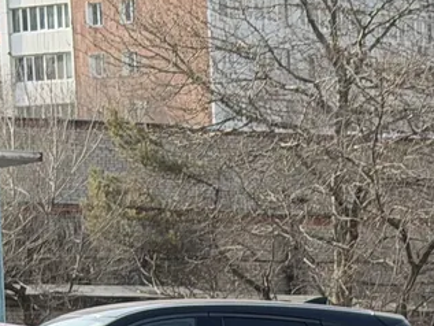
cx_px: 834
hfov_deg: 8.9
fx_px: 2659
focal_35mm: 212
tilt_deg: -7.3
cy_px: 656
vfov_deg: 6.8
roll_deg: +0.6
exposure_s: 1/1429
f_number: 1.78
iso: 64
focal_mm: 6.76
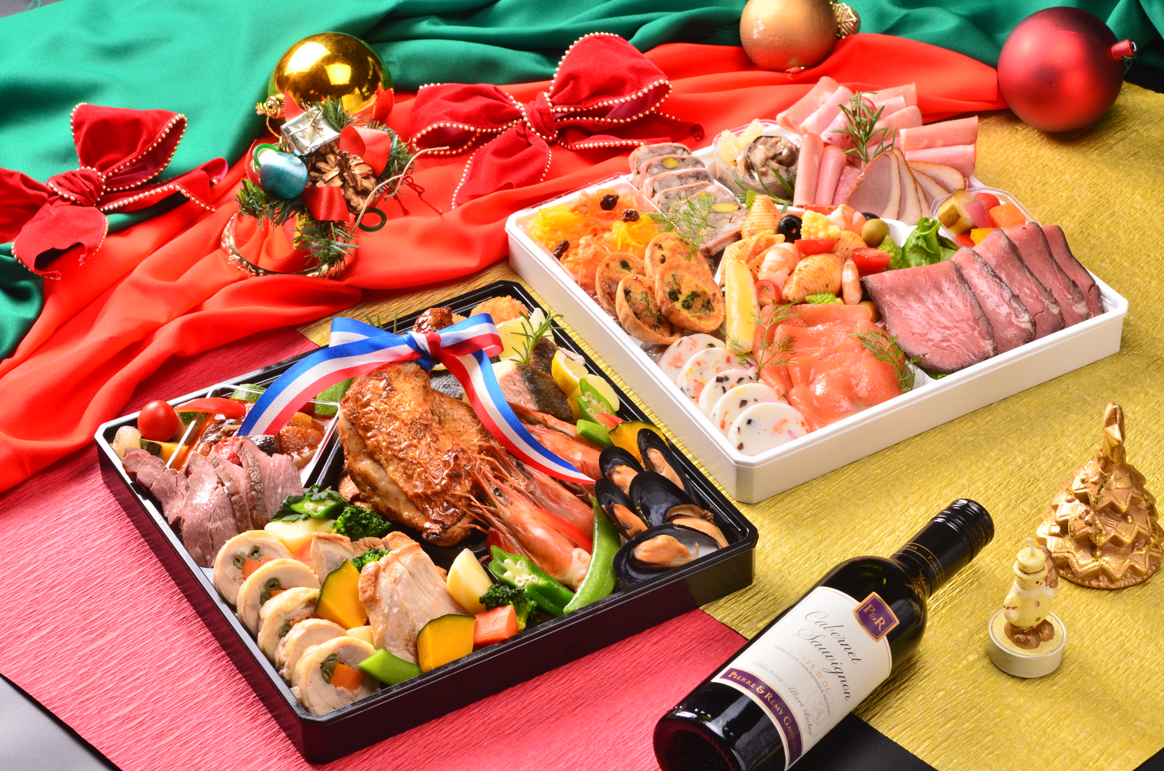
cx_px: 582
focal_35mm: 90
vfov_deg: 15.1
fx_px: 2904
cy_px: 386
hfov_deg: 22.7
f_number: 11
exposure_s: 1/125
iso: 500
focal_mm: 60
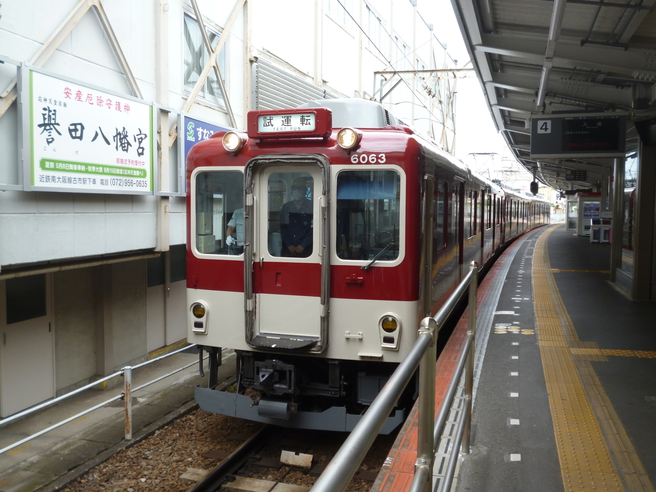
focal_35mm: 32
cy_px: 246
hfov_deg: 56.8
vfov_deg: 44.2
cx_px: 328
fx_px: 606
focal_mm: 5.7
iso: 100
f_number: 3.3
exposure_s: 1/125
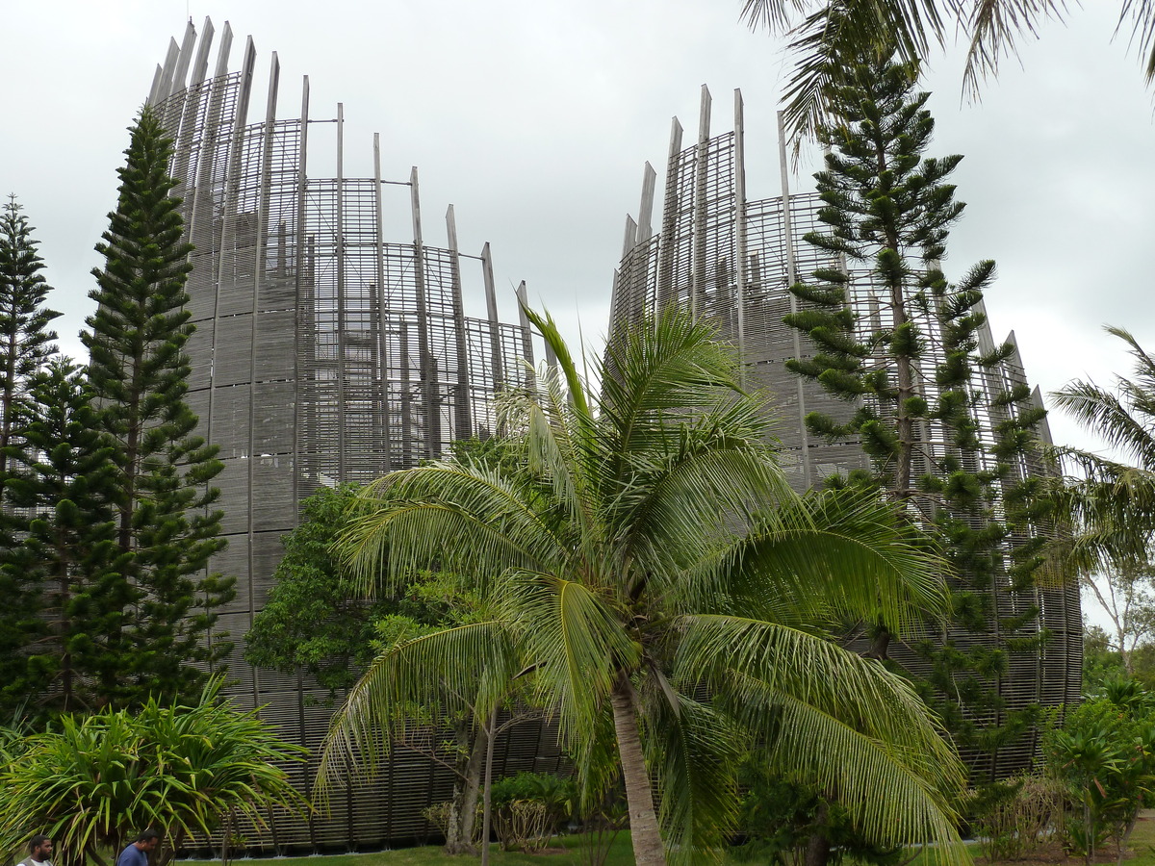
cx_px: 578
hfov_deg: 46.8
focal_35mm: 40
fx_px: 1335
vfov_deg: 36.0
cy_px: 433
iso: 125
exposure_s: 1/100
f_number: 4
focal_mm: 6.5
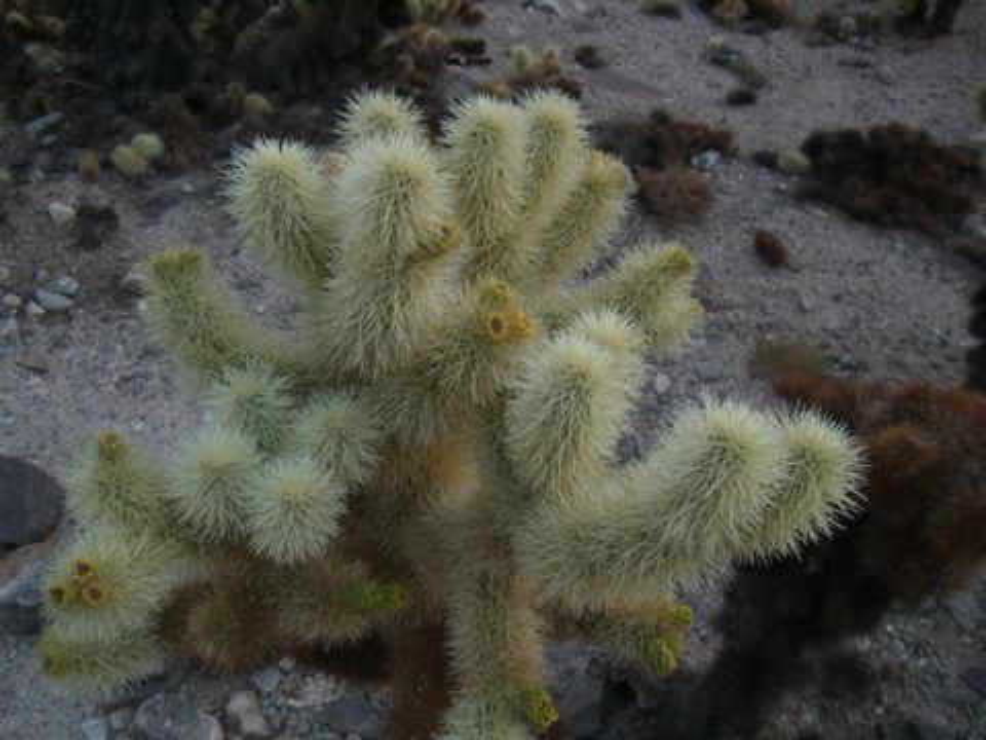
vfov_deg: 37.7
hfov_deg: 49.0
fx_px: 1082
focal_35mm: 38
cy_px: 370
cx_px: 493
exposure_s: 1/8
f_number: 2.7
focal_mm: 6.2
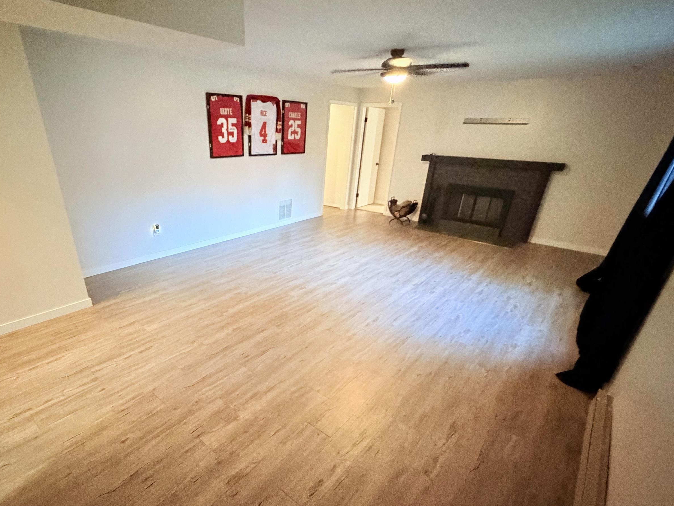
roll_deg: -0.7
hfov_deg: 87.1
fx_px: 350
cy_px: 300
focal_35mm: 18
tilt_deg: -26.2
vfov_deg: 71.0
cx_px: 286
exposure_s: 1/30
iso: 1250
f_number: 2.2
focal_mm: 2.22
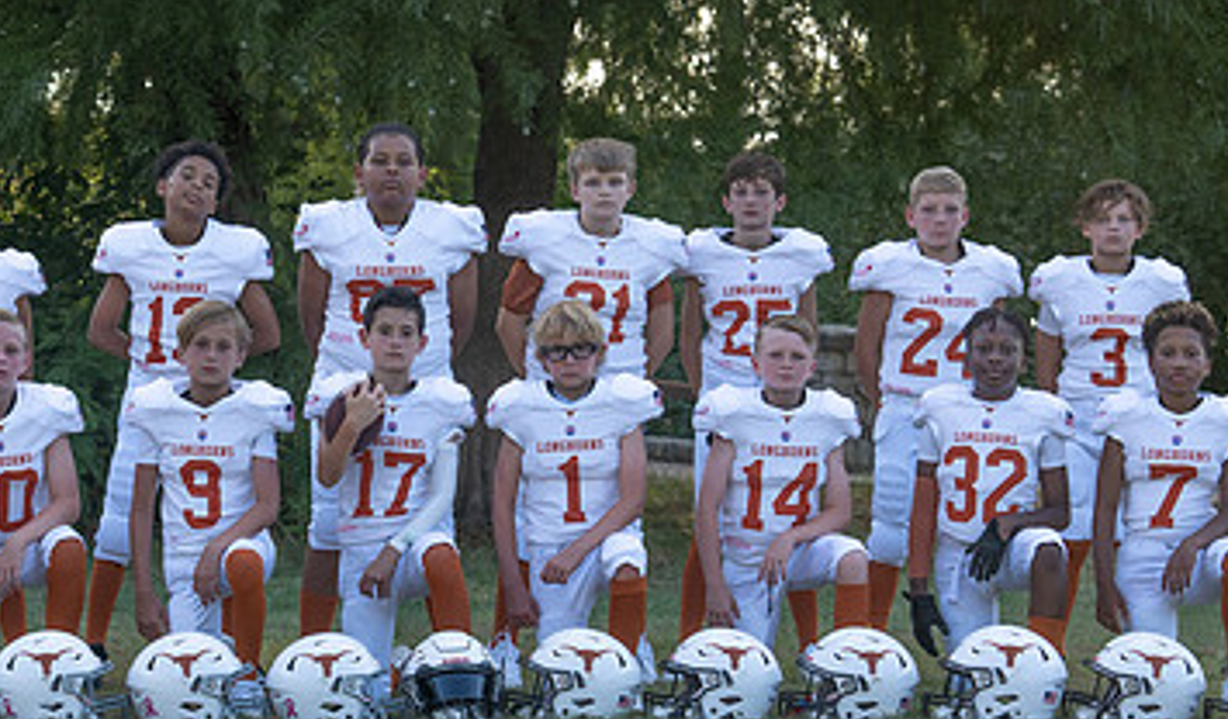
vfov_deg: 9.5
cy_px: 457
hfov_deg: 16.2
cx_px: 345
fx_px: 4309
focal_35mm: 131
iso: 250
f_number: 4.5
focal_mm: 70
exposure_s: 1/400
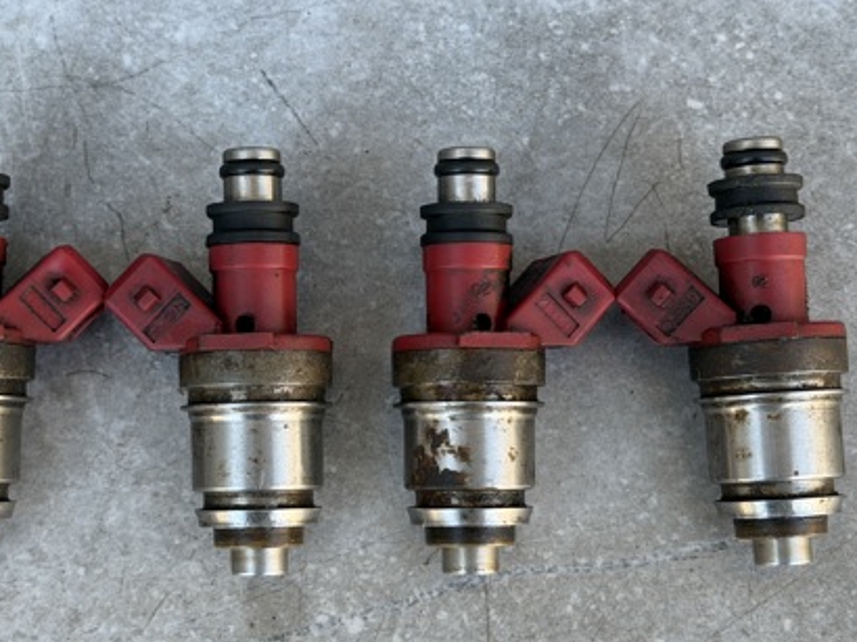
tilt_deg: -79.0
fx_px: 1856
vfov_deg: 19.6
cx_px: 380
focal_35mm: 75
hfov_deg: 26.0
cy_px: 357
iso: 50
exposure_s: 1/121
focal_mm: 6.76
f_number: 1.78
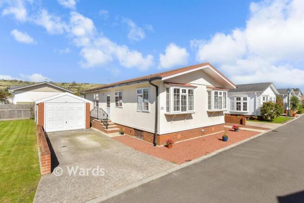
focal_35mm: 17
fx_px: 144
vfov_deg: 70.5
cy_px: 102
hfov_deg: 93.3
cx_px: 152
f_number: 6.3
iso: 160
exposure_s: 1/800
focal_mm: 11.5
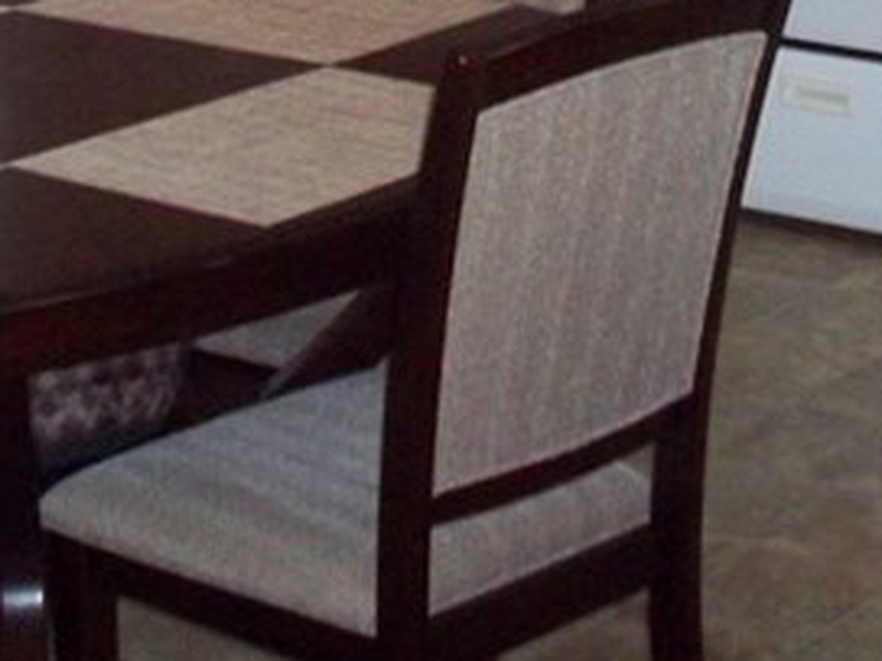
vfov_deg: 10.1
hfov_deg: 14.1
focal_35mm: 140
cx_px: 514
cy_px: -467
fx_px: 3566
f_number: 2.8
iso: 200
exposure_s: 1/45
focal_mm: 6.2
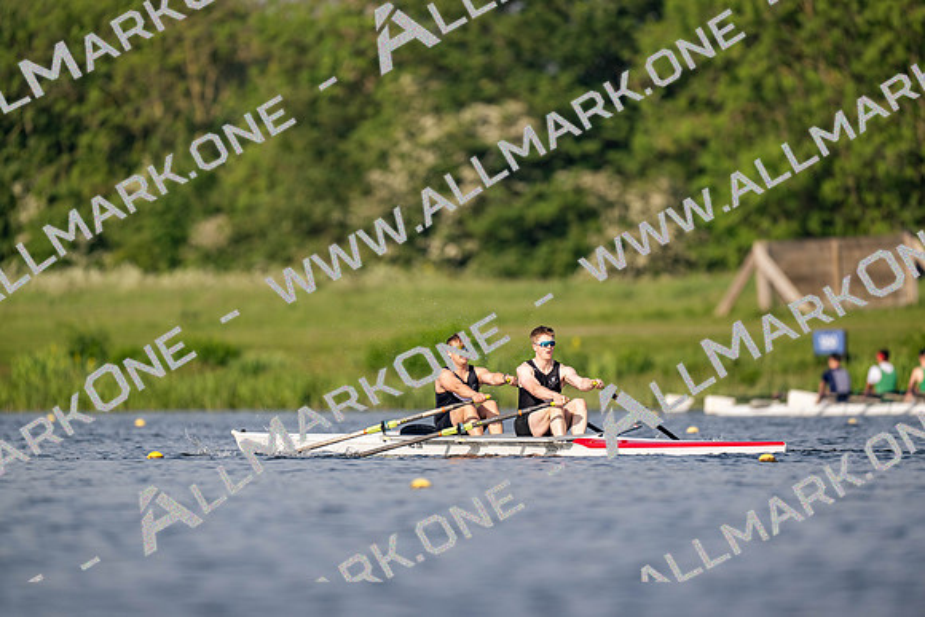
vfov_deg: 2.3
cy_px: 308
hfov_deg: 3.4
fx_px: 15420
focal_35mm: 600
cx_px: 462
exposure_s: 1/2500
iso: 250
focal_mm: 600
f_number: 4
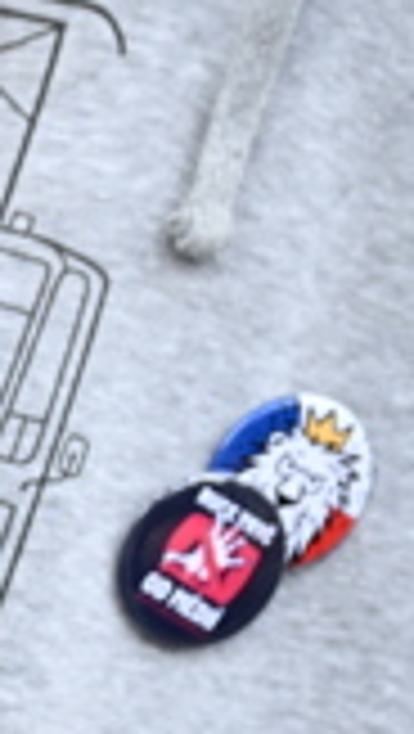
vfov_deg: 10.4
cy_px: 851
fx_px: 3971
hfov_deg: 5.4
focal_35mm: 204
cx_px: -1084
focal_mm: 46
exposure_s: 1/1250
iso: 1250
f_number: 5
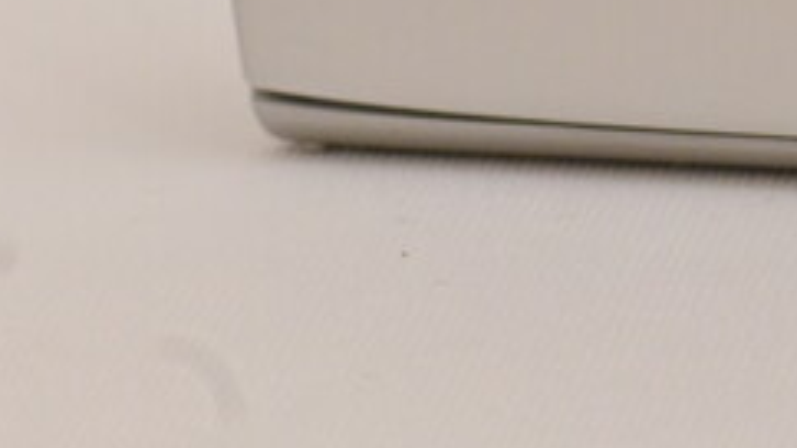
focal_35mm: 731
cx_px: 1377
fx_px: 15445
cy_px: -422
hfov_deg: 2.9
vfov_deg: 1.7
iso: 800
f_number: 14
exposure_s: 1/50
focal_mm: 94
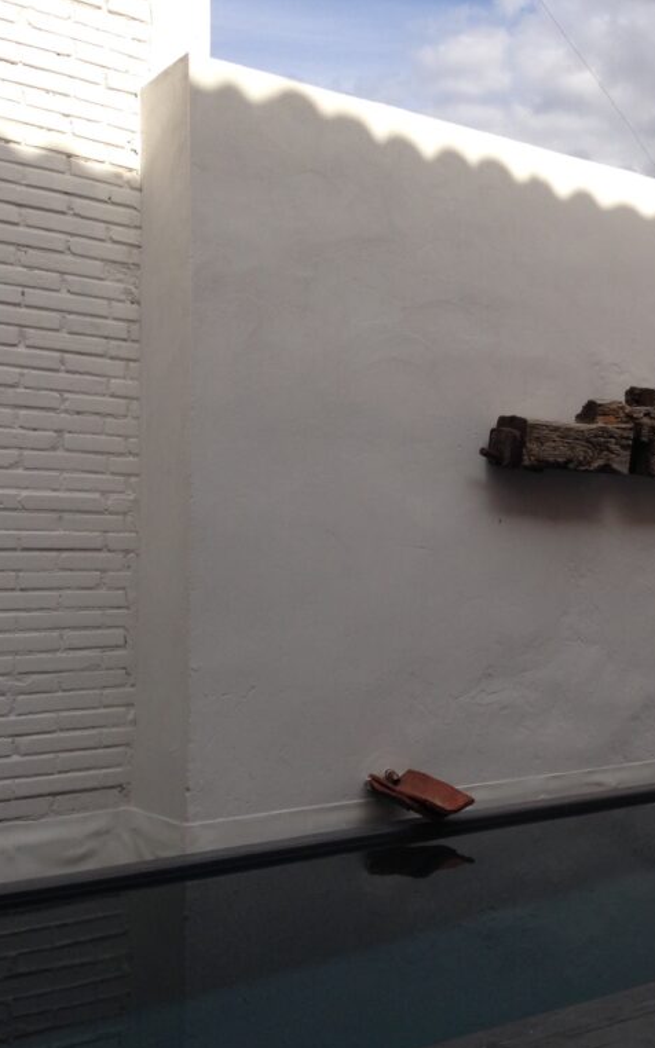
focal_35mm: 47
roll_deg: -0.4
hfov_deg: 26.4
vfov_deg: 42.7
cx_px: 610
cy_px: 527
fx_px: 1343
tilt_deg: +4.3
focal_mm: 4.12
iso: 50
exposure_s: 1/1323
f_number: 2.4
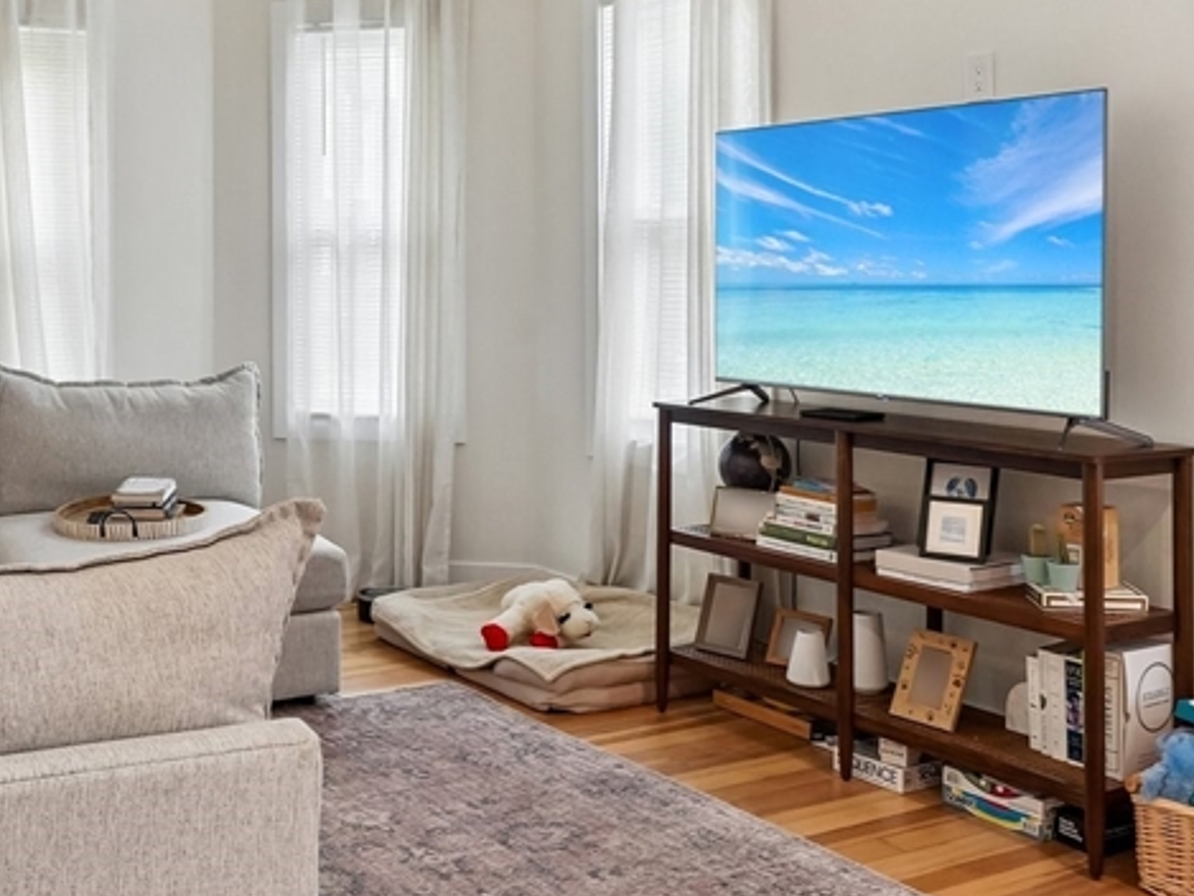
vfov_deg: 34.0
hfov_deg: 43.9
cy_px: 291
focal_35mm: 42
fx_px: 1449
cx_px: 367
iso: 640
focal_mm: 20
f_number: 8
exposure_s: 1/30
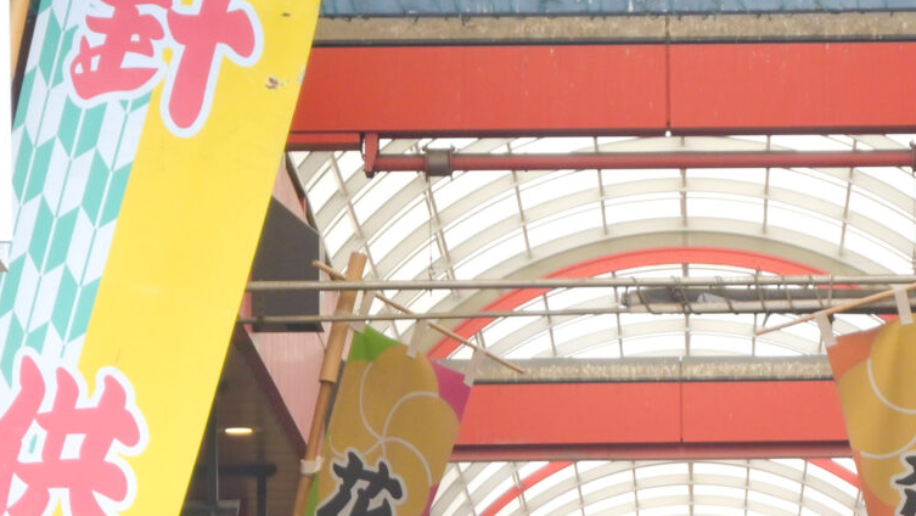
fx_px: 6487
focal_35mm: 267
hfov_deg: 8.1
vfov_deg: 4.5
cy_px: 956
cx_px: 704
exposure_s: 1/80
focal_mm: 50
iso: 125
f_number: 6.3
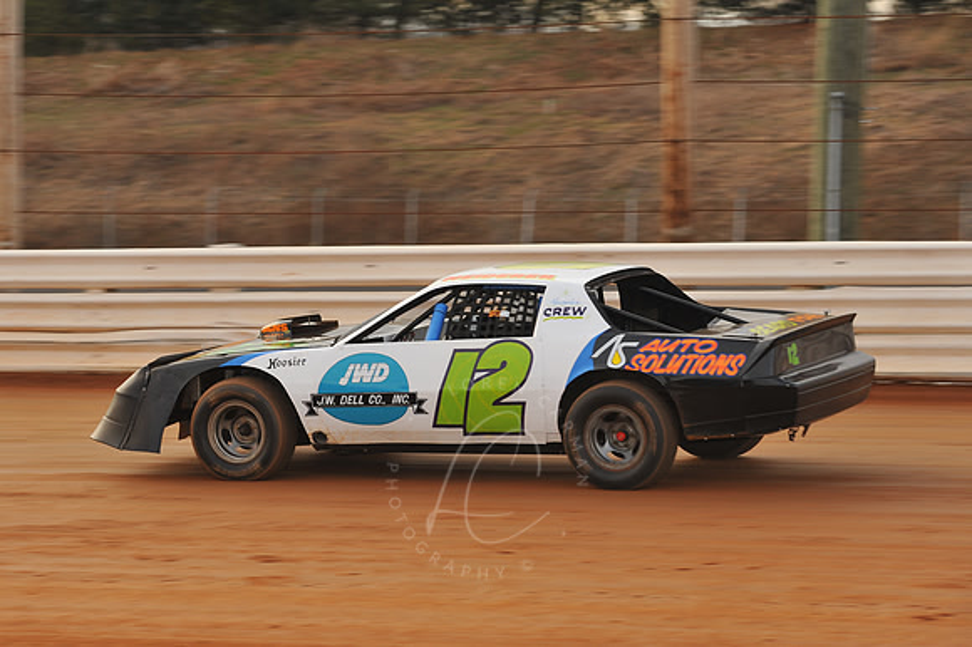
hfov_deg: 15.2
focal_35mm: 135
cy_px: 324
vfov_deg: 10.1
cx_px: 486
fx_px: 3643
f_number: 7.1
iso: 400
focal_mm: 135
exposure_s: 1/320
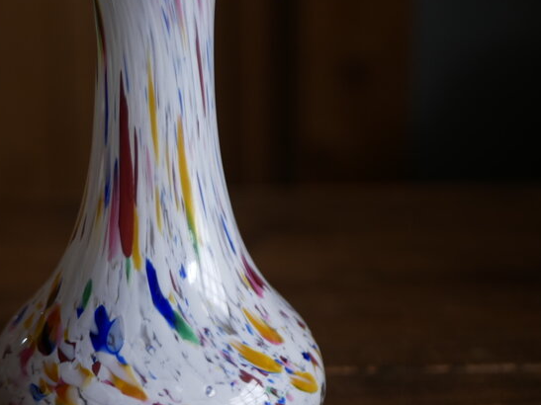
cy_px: 280
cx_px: 154
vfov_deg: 18.8
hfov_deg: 24.8
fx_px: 1219
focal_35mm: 78
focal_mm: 25
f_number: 1.7
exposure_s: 1/125
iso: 320
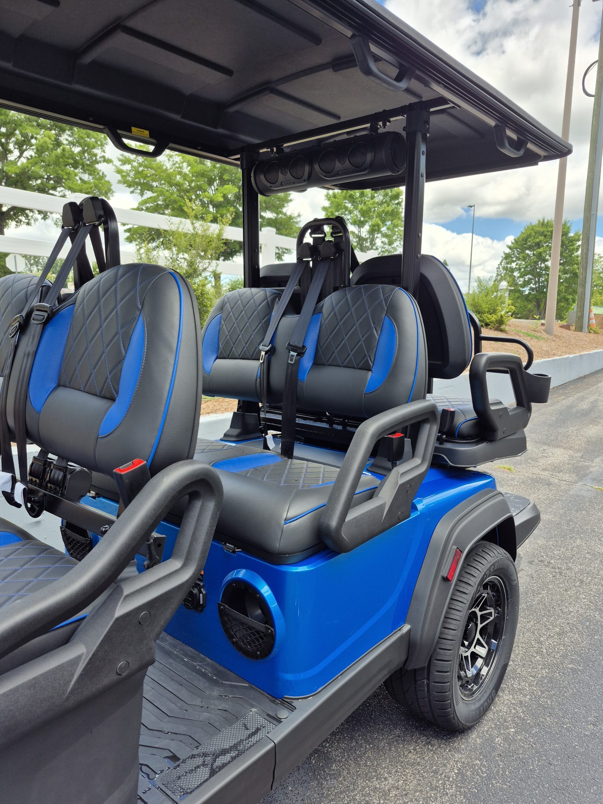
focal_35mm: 23
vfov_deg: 73.9
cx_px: 302
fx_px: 534
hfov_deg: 58.9
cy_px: 402
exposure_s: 1/944
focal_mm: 5.4
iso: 25
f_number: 1.8
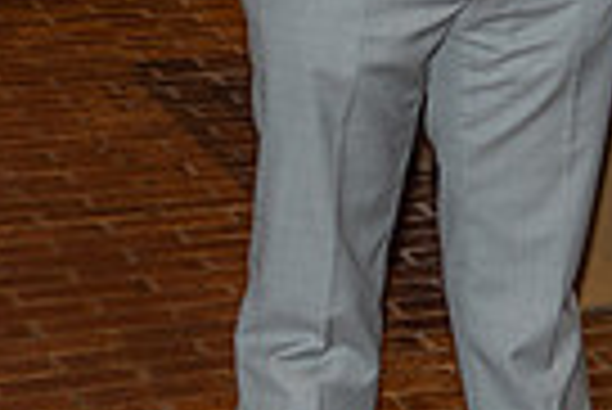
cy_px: -167
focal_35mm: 213
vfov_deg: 6.4
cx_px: 999
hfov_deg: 9.3
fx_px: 3625
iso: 640
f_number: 5
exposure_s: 1/100
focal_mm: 50
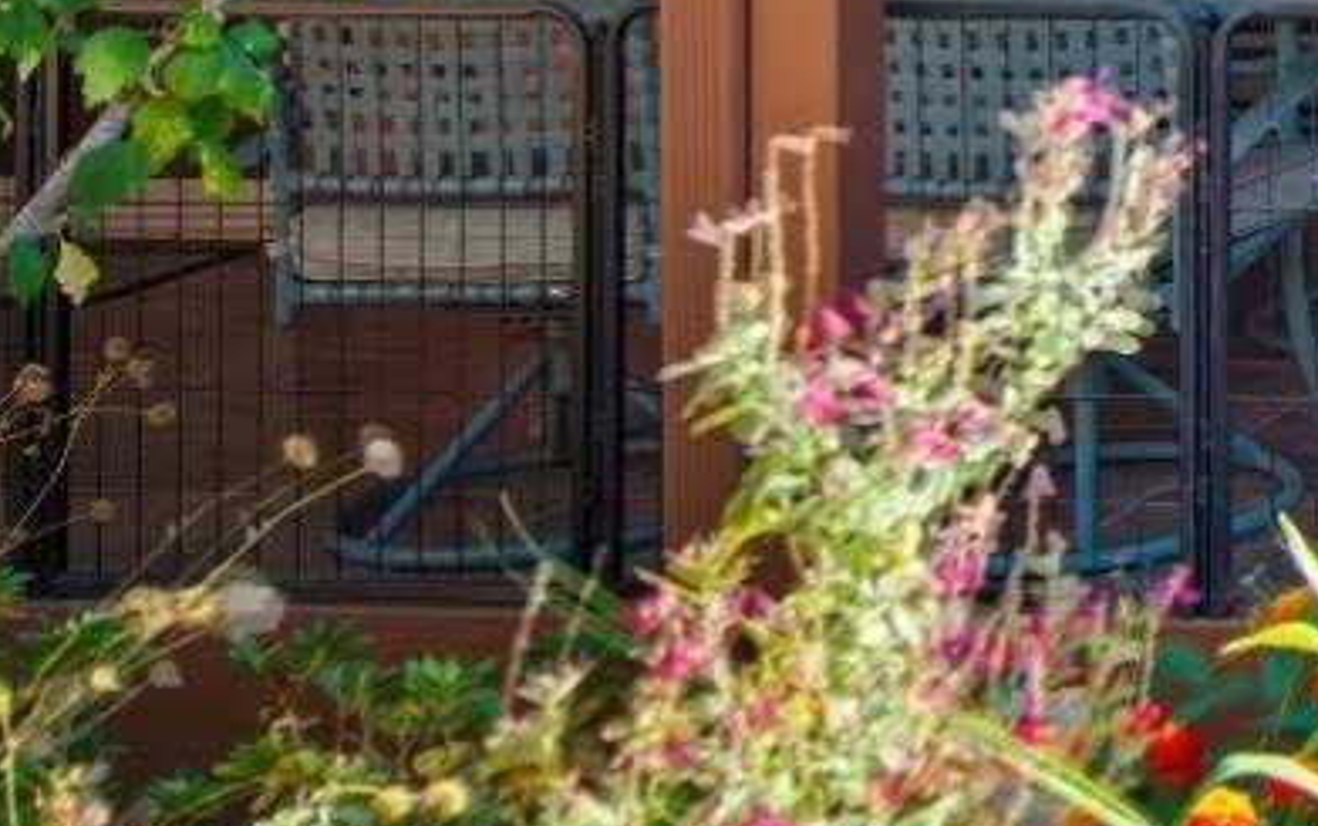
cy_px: -190
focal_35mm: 82
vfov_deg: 15.3
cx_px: 2407
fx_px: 2948
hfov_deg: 19.0
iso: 100
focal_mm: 14
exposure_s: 1/100
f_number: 5
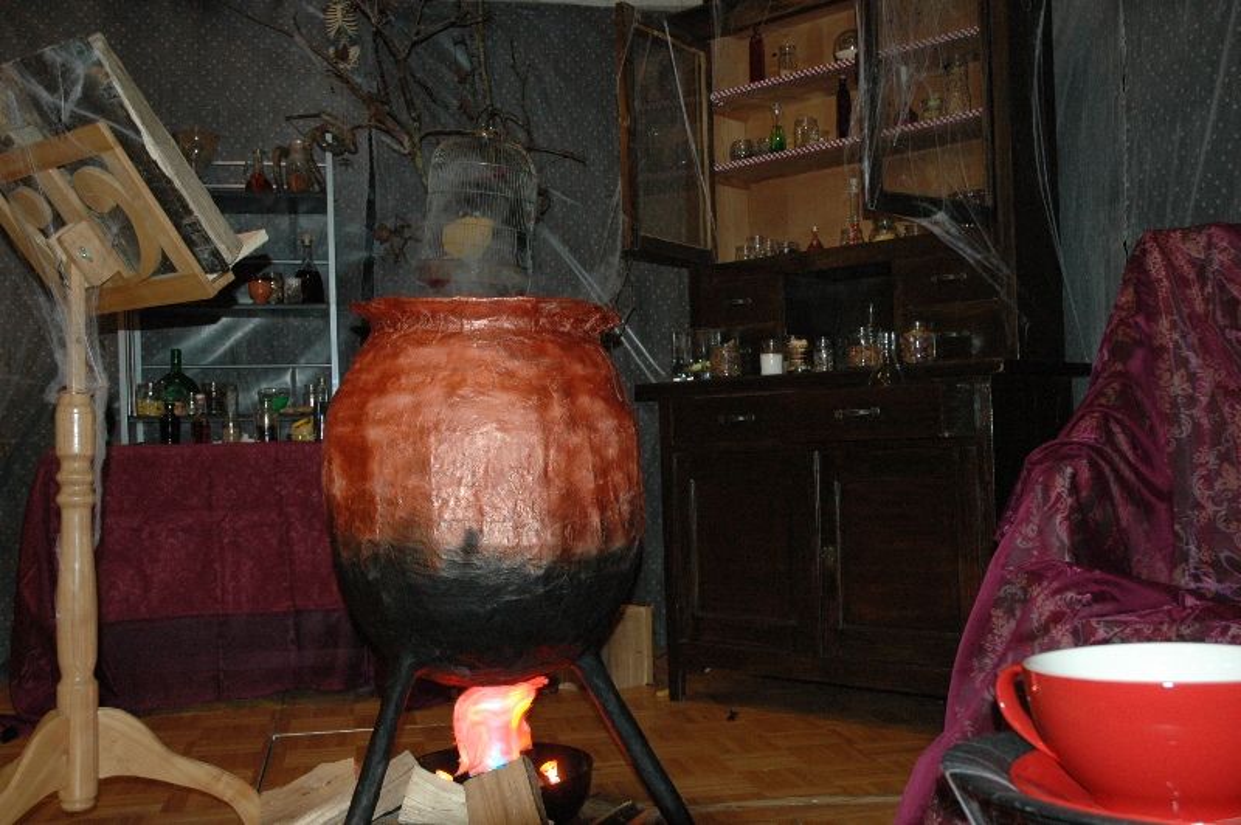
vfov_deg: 35.4
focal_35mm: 38
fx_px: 1292
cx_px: 620
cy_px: 412
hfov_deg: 51.3
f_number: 4
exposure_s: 1/60
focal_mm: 25
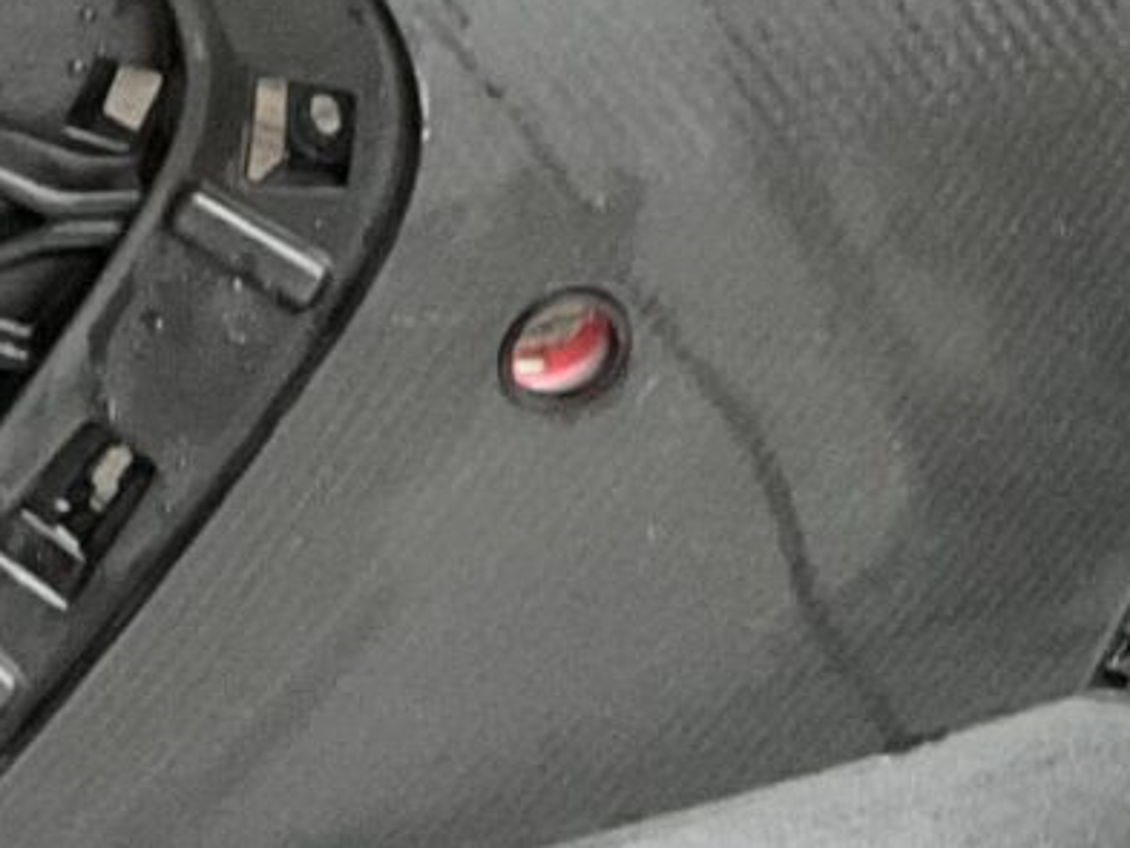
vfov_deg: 7.7
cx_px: -952
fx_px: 6172
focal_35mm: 189
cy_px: -385
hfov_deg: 9.9
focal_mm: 3
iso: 250
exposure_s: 1/50
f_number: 1.8
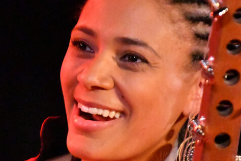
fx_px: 7162
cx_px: 178
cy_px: 115
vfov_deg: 1.3
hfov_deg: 1.9
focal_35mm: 1070
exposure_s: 1/125
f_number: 5.6
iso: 40000
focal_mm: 330
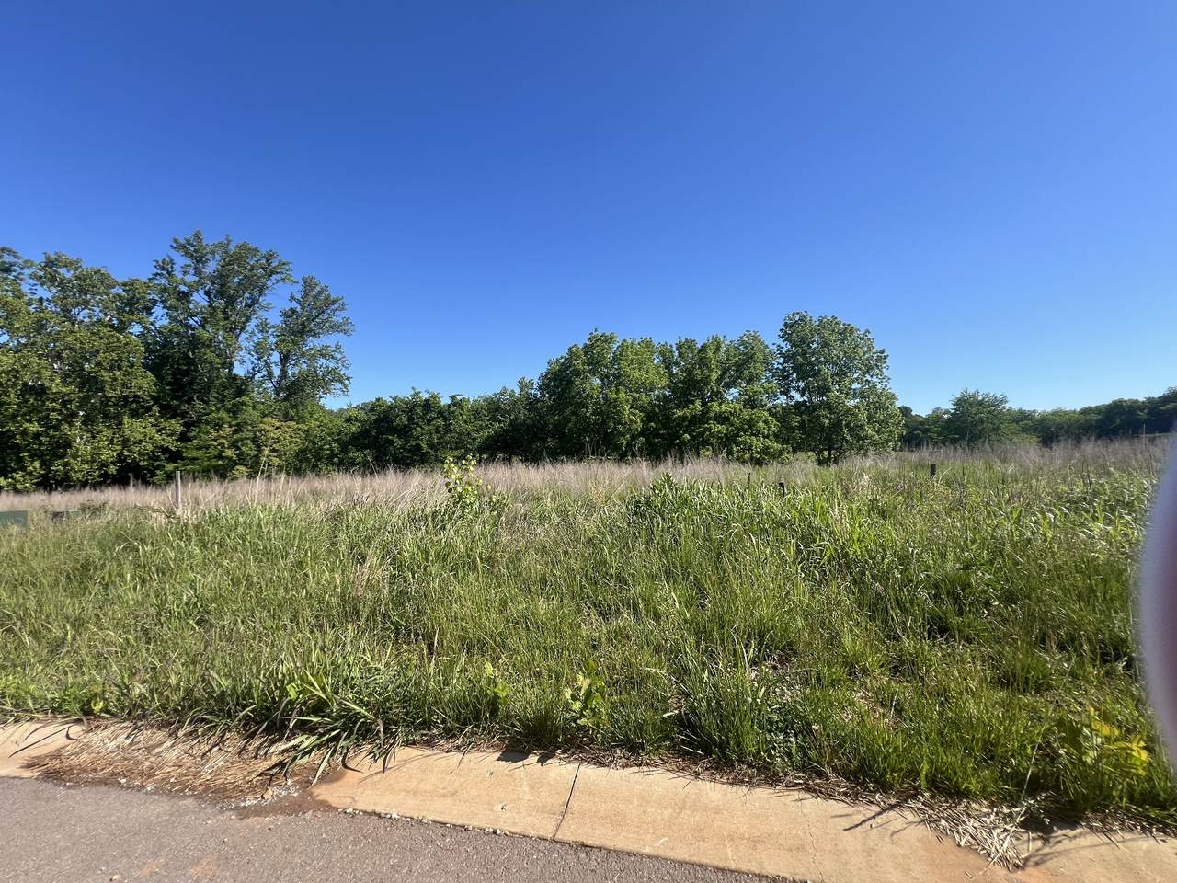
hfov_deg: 106.2
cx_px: 588
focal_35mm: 13
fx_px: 442
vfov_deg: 89.9
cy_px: 442
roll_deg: +1.4
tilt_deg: +2.3
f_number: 1.8
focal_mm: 1.57
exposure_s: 1/968
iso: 32
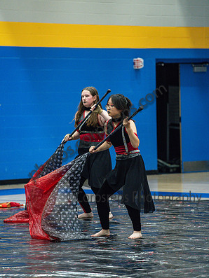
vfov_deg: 9.1
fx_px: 1754
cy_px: 133
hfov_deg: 6.8
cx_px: 104
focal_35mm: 218
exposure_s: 1/500
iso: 6400
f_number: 4
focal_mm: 200
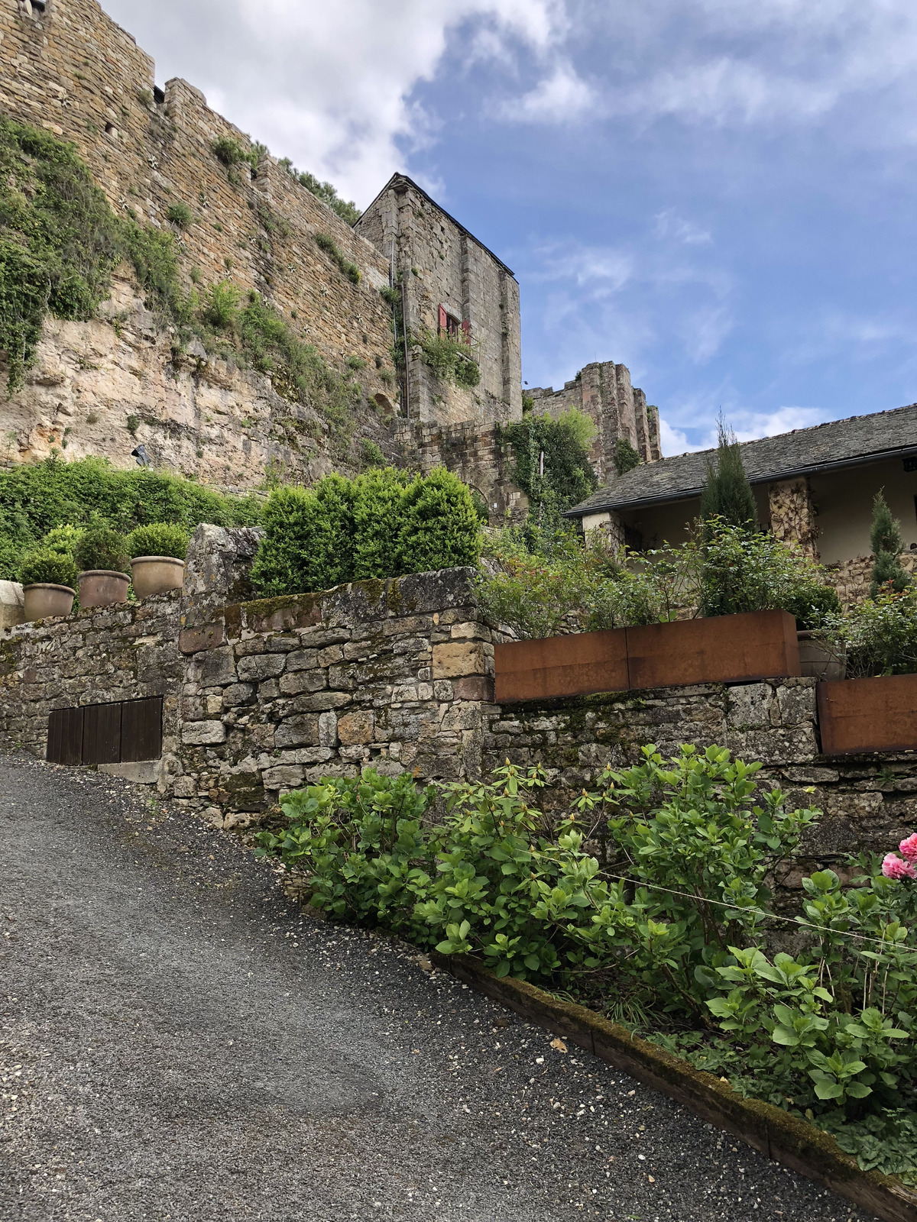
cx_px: 458
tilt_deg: +12.9
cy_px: 611
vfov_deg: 63.4
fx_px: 989
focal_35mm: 28
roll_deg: +0.4
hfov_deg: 49.7
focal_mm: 4
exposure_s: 1/842
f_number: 1.8
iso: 20
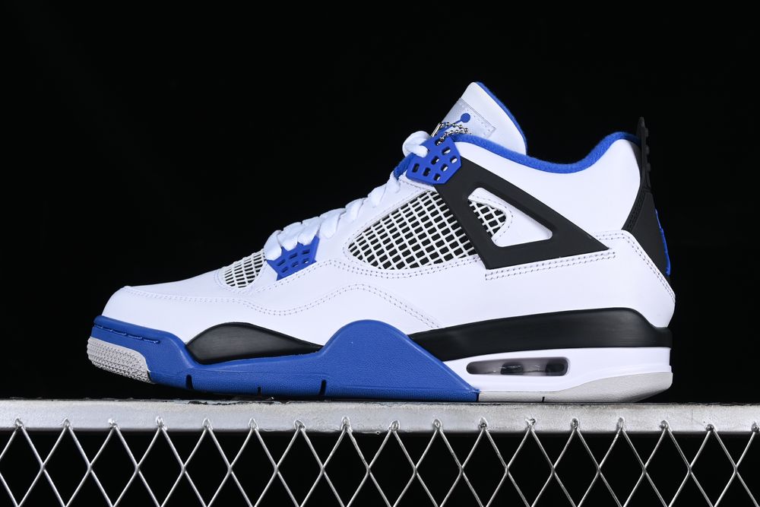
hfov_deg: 27.0
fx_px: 1583
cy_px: 254
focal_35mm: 75
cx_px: 380
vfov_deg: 18.2
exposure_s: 1/80
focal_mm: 50
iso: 160
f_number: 8
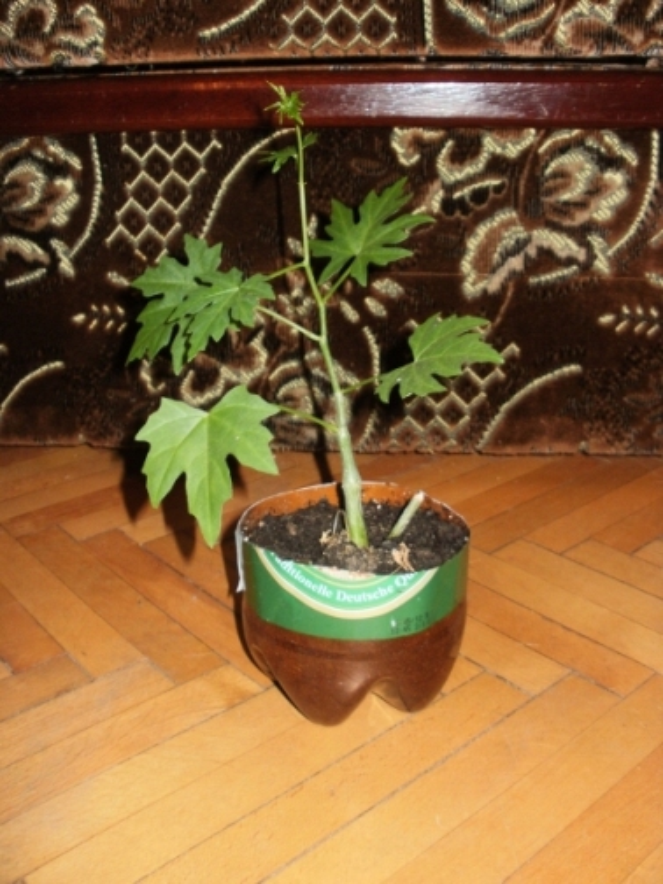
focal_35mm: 36
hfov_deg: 39.7
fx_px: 919
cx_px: 332
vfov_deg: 51.4
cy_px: 442
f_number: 3.5
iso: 125
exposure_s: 1/30
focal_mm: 6.3
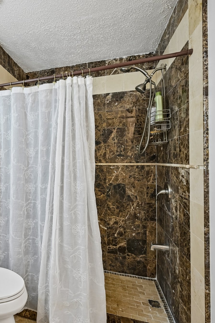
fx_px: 206
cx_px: 34
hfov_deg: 50.7
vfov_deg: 76.1
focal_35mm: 23
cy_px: 160
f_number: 8
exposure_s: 1/15
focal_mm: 15
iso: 280
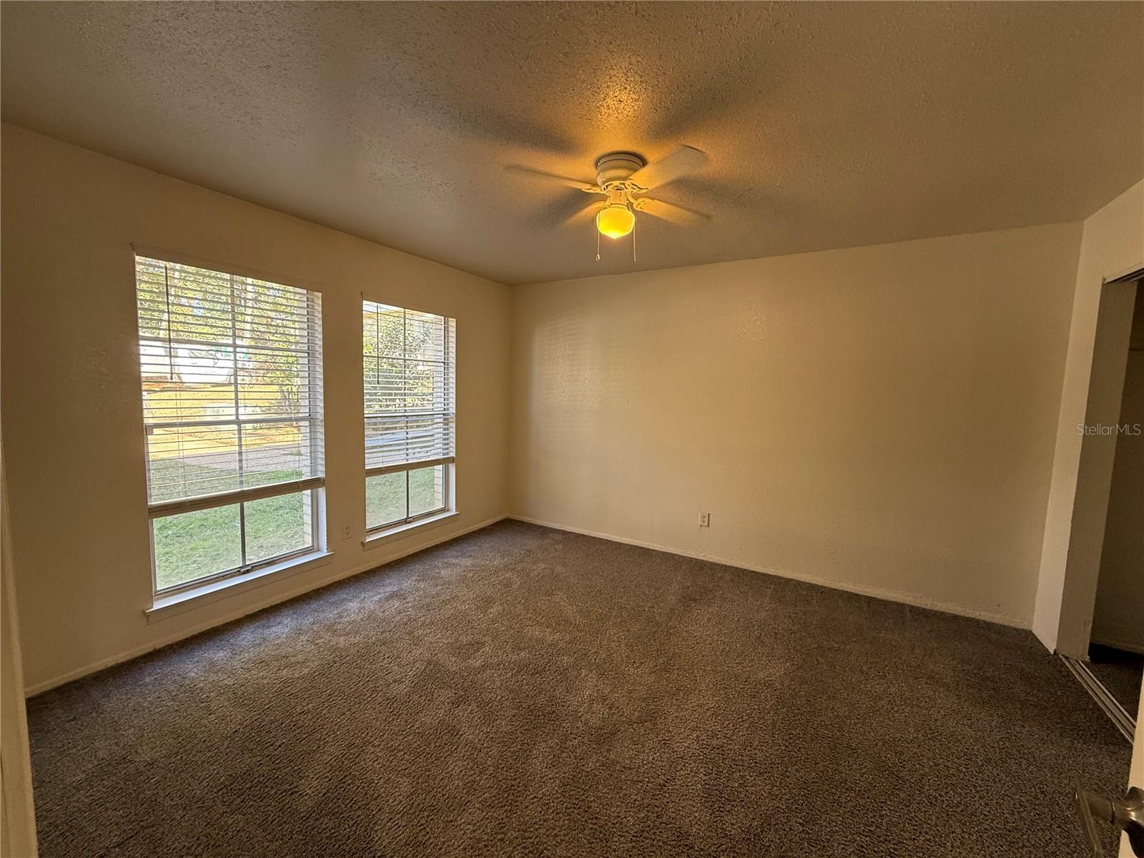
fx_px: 463
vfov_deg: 85.7
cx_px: 572
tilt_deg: -5.5
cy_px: 429
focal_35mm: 14
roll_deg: -1.0
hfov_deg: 102.1
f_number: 2.2
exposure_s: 1/99
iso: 160
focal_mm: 2.22
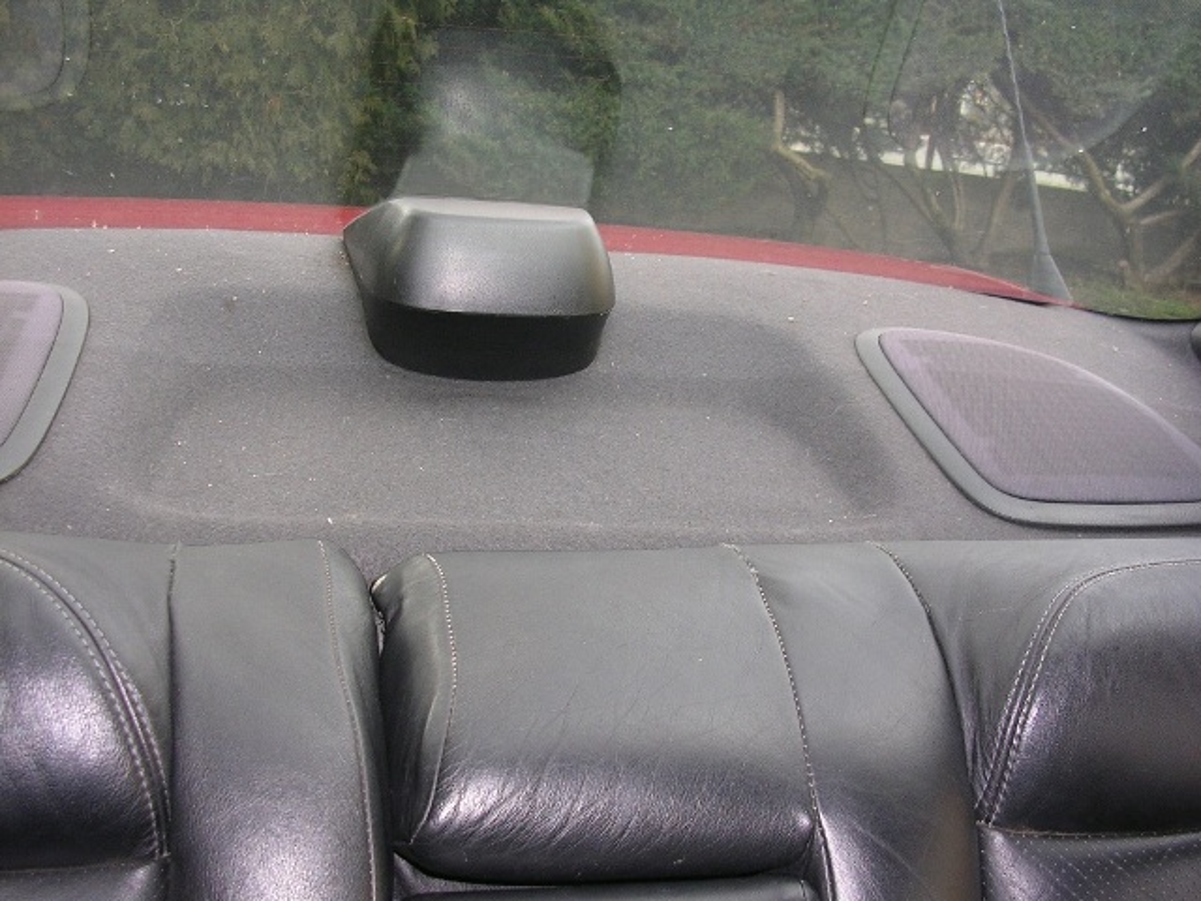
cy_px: 450
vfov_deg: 37.7
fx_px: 1318
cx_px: 600
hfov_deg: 49.0
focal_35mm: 38
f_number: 2.8
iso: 50
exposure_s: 1/30
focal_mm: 5.8
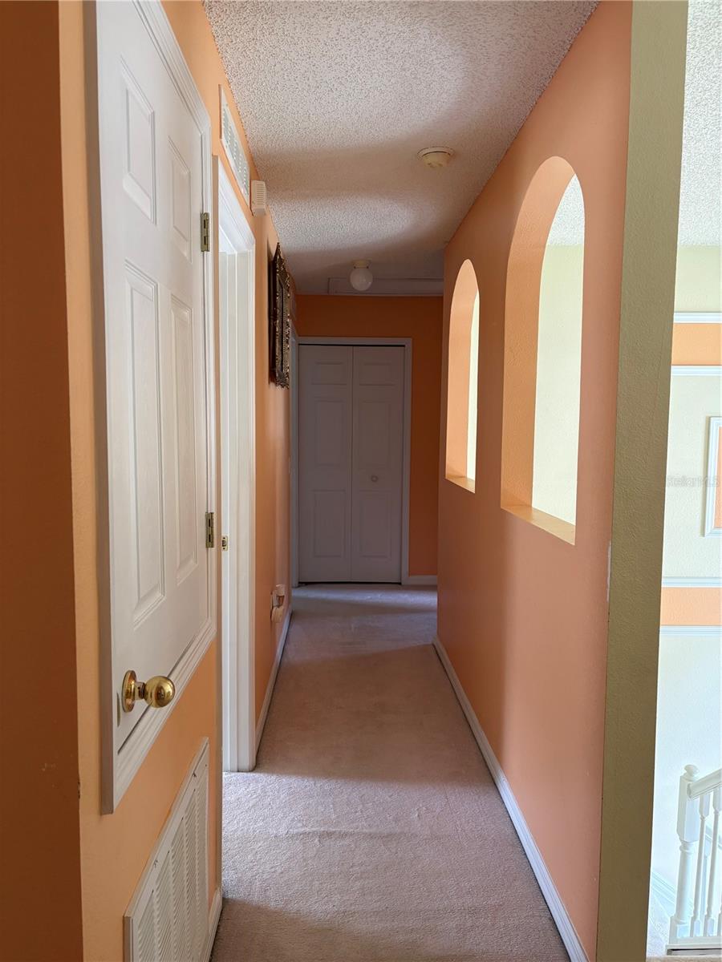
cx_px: 361
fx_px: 723
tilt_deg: -5.1
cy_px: 481
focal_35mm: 26
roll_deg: -0.7
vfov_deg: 67.3
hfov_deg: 53.1
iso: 125
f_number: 1.6
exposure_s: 1/74
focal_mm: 5.96
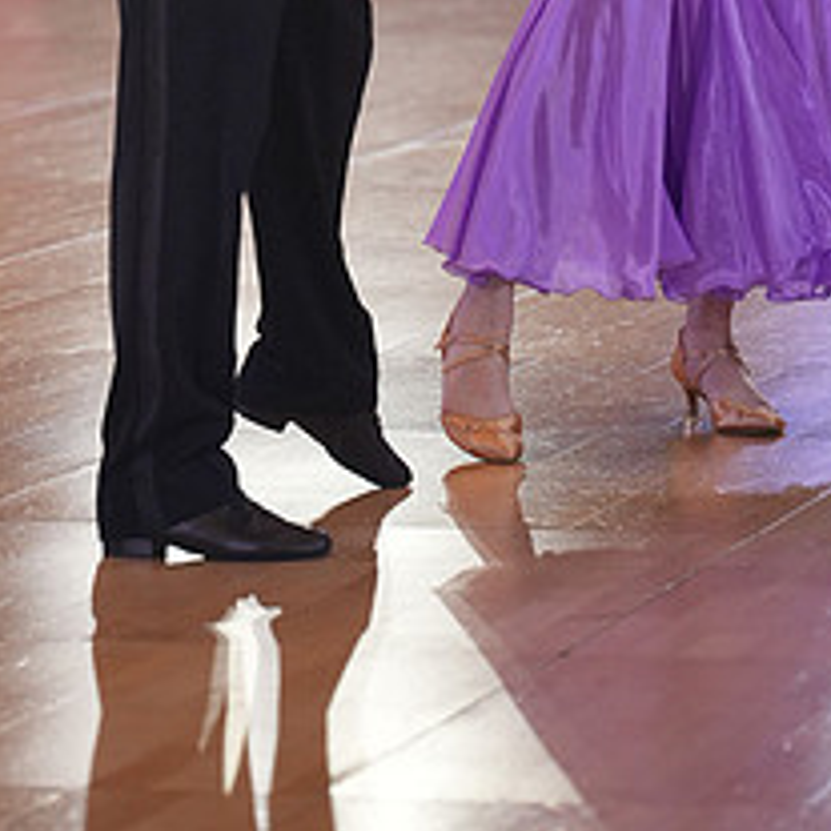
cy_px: -317
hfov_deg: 5.8
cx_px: 576
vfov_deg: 5.7
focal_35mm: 303
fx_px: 8229
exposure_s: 1/500
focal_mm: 127
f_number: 3.5
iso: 1600
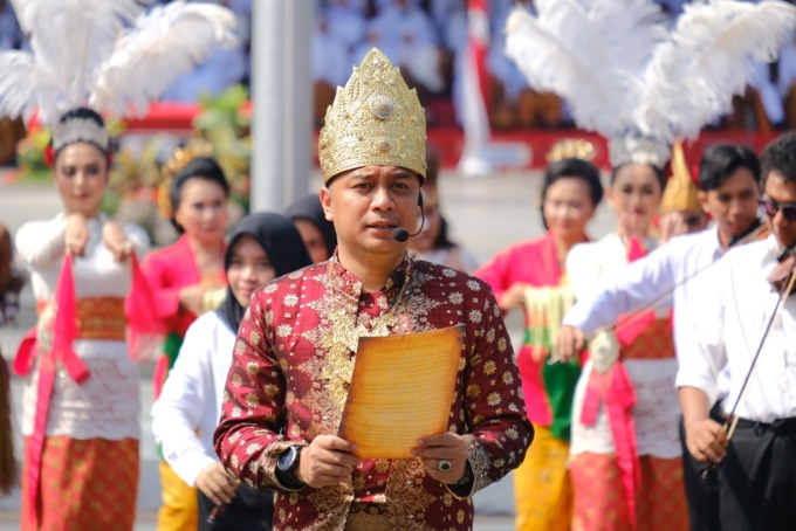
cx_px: 398
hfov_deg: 6.9
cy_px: 266
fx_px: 6636
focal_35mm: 300
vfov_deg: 4.6
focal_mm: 200
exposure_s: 1/500
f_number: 4.8
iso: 320
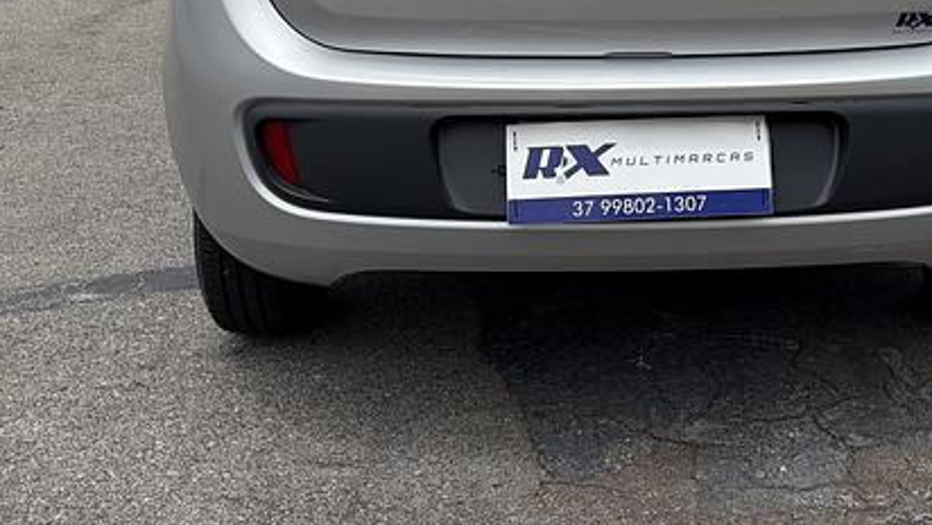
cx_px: 636
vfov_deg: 21.1
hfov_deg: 37.4
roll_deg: +0.8
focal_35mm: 55
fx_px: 1360
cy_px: -7
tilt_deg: +0.5
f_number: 1.6
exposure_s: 1/6993
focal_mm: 5.96
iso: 64
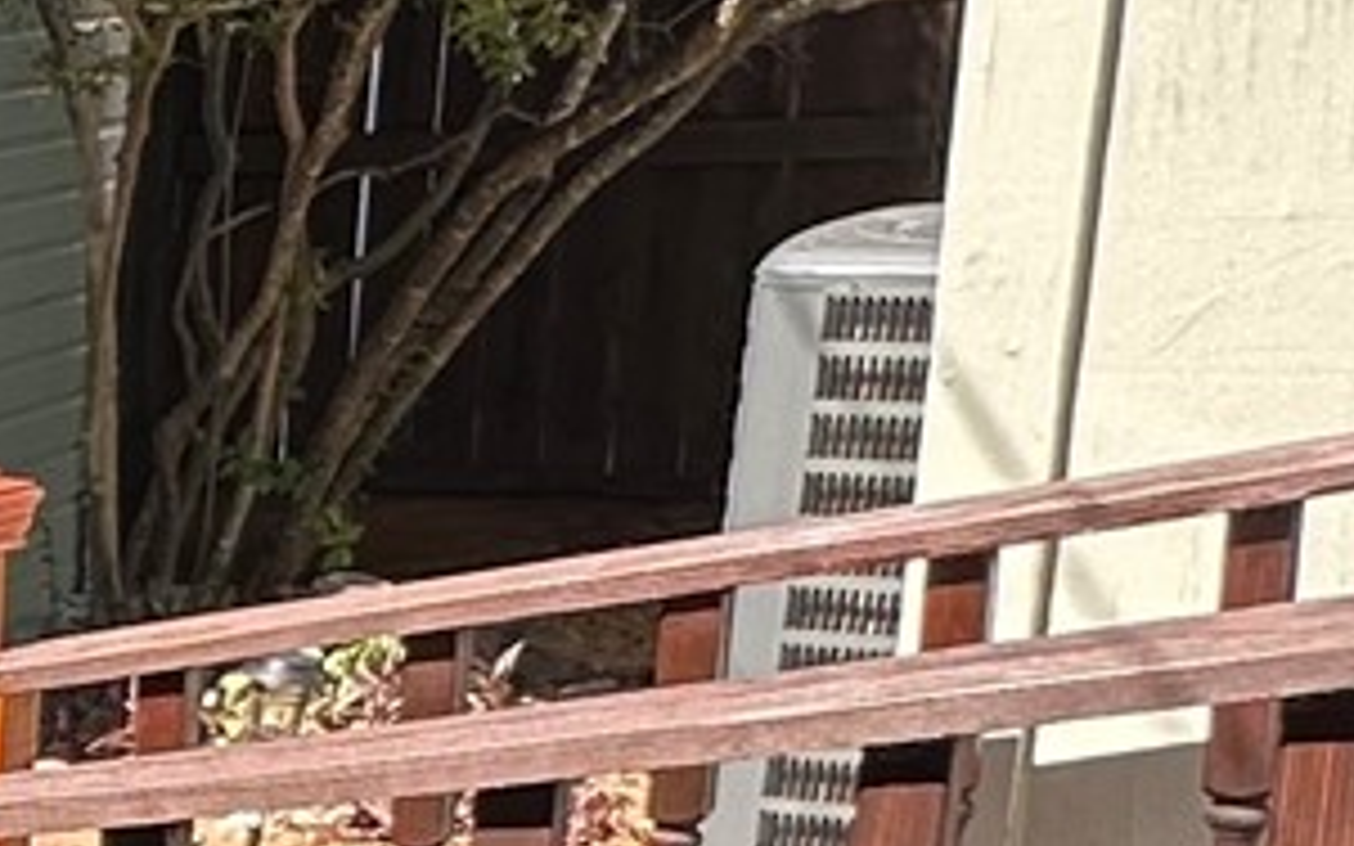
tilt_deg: -15.4
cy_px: 1107
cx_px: -1448
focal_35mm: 101
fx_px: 3726
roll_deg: +3.5
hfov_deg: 15.7
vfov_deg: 12.5
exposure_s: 1/346
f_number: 2.2
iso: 40
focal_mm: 2.22
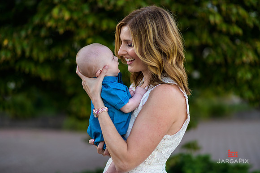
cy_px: 86
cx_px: 130
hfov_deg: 23.9
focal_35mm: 85
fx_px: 614
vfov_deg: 16.1
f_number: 2
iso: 200
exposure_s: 1/500
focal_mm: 85
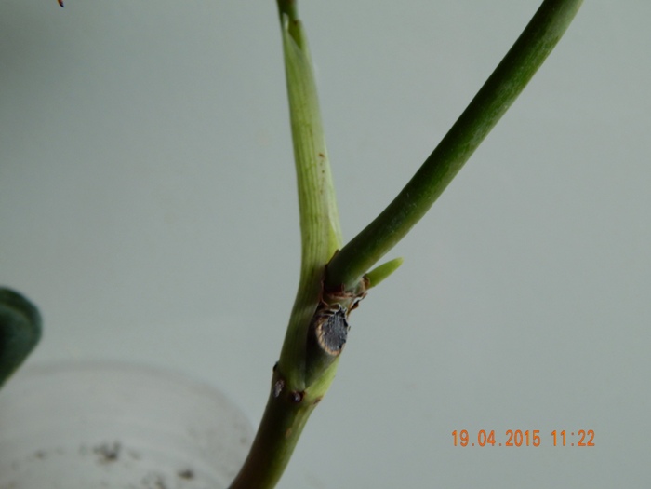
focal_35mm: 49
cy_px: 244
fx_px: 922
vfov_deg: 29.7
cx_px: 326
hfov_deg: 38.9
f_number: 3.7
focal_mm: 8.6
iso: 140
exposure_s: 1/30
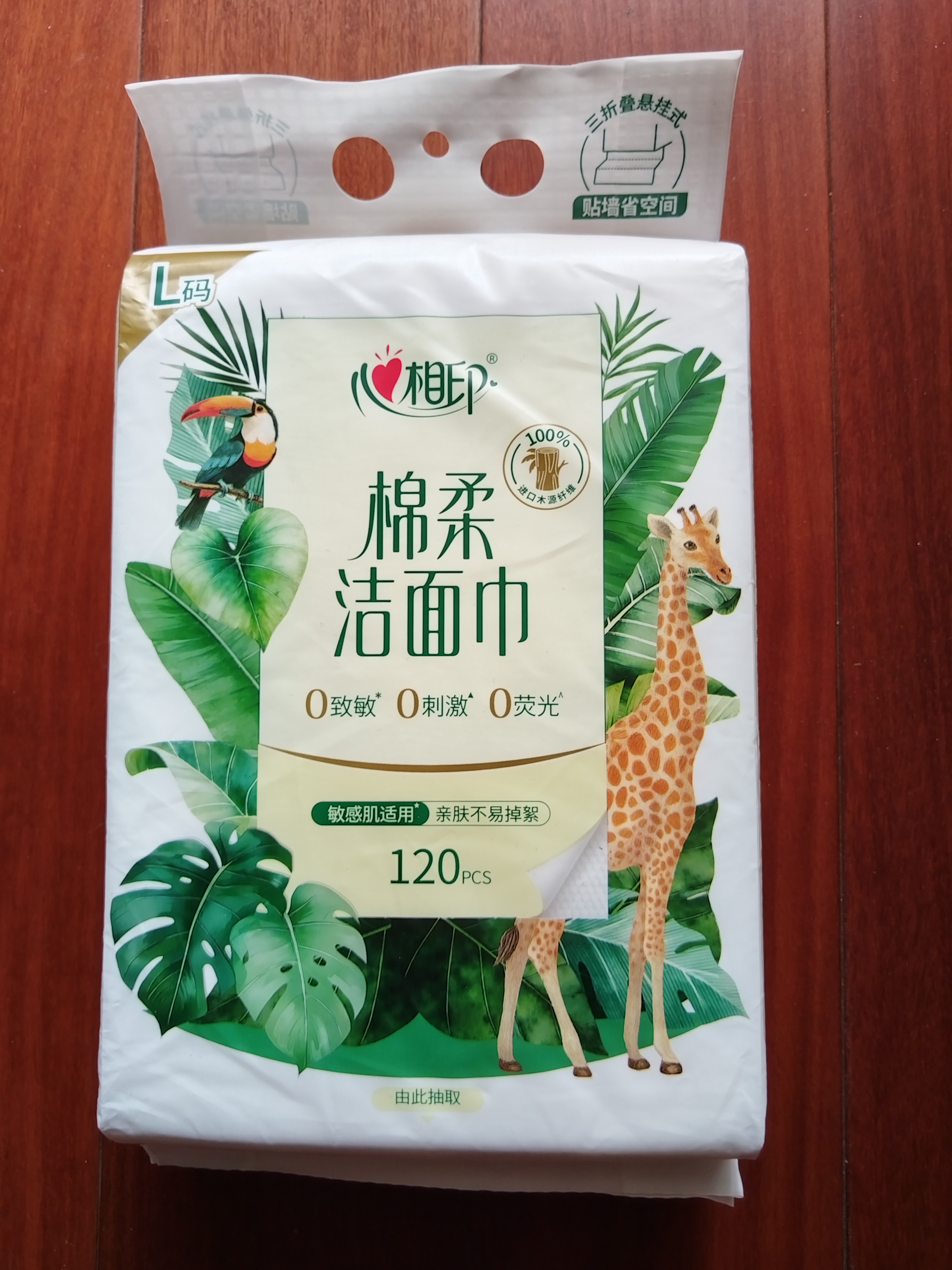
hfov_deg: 53.1
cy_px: 635
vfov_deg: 67.3
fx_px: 953
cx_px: 476
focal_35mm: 26
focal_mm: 4.95
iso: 399
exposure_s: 1/100
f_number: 1.9
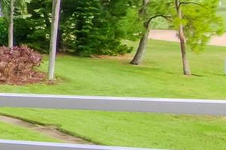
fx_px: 537
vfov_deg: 15.9
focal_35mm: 86
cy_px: 34
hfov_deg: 16.2
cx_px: -266
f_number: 20
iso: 800
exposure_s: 1/160
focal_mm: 11
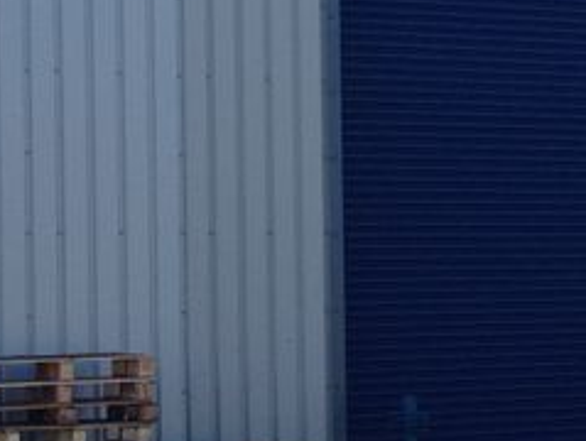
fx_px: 2594
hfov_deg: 12.7
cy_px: 276
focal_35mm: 153
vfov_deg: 9.7
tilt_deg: +3.4
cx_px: 620
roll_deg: +0.2
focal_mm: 4.12
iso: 50
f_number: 2.4
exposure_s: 1/547
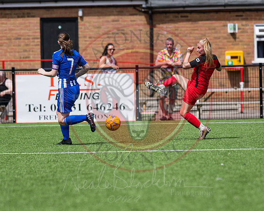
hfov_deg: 6.0
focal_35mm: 324
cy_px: 149
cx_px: 172
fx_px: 2533
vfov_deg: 4.8
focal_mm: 135
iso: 80
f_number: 1.8
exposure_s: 1/8000
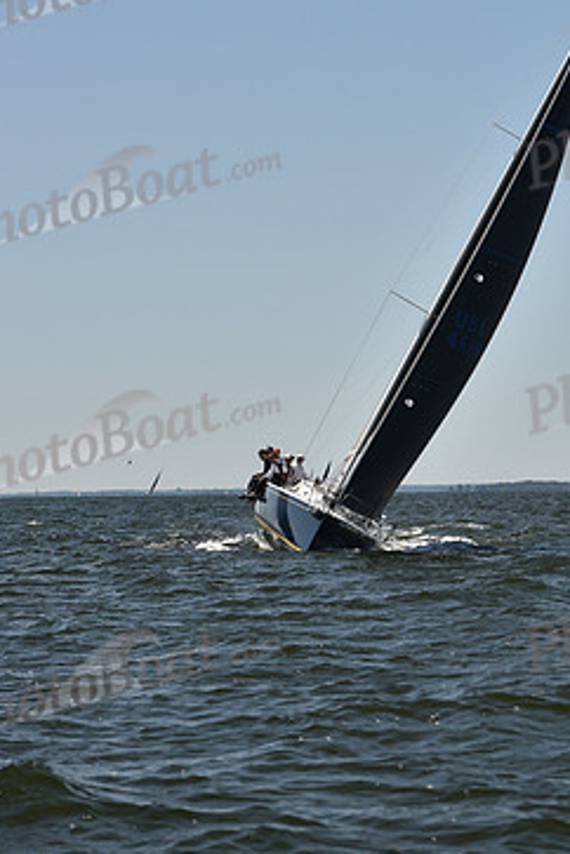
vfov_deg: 15.6
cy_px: 285
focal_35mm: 131
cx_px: 404
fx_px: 3111
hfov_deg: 10.5
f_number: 4
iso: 250
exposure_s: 1/1600
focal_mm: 82
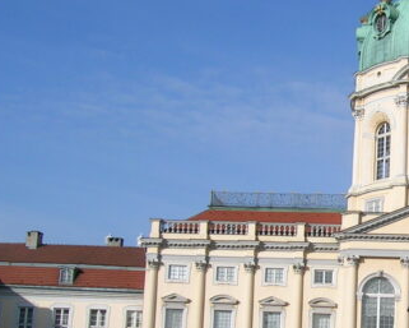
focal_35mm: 75
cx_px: 434
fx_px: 908
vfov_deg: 20.3
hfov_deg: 24.0
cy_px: 235
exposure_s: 1/600
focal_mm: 5.4
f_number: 4.8
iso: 50
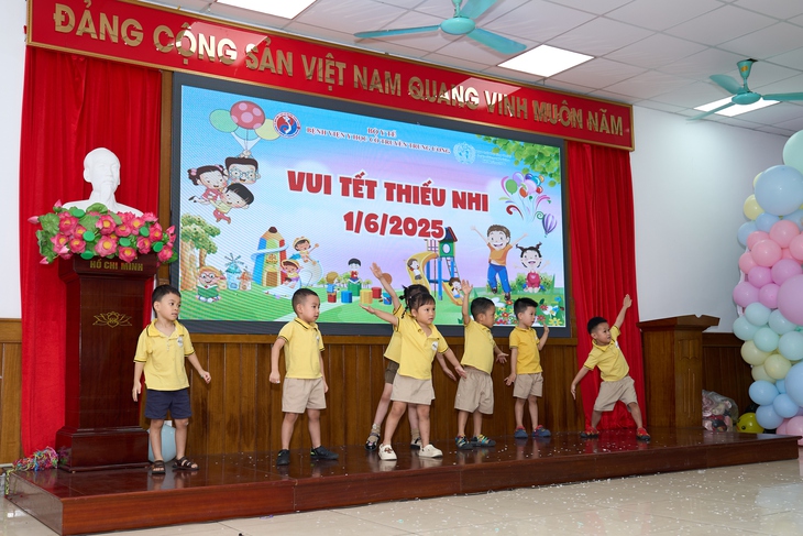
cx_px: 402
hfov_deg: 51.9
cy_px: 268
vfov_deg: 36.0
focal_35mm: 37
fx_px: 825
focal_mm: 25
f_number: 2.8
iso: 200
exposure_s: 1/160
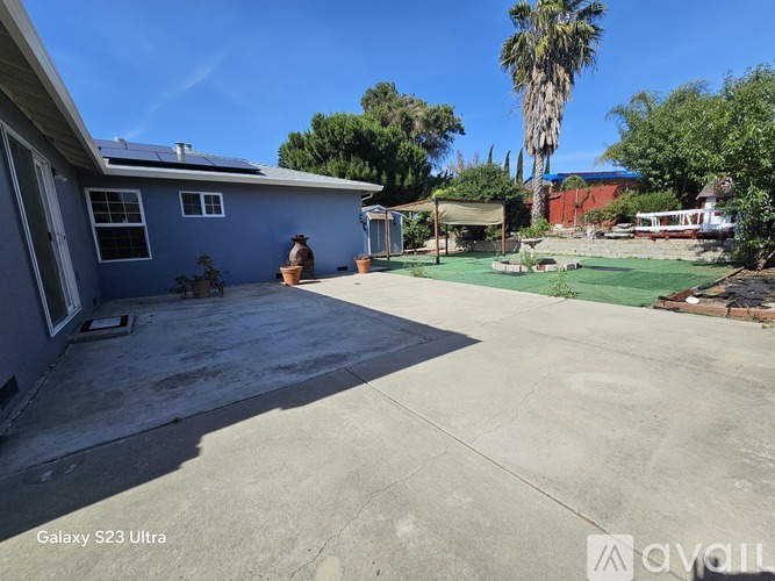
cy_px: 290
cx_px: 388
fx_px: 291
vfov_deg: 89.9
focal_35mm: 13
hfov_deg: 106.2
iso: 50
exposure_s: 1/2579
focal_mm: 2.2
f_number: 2.2
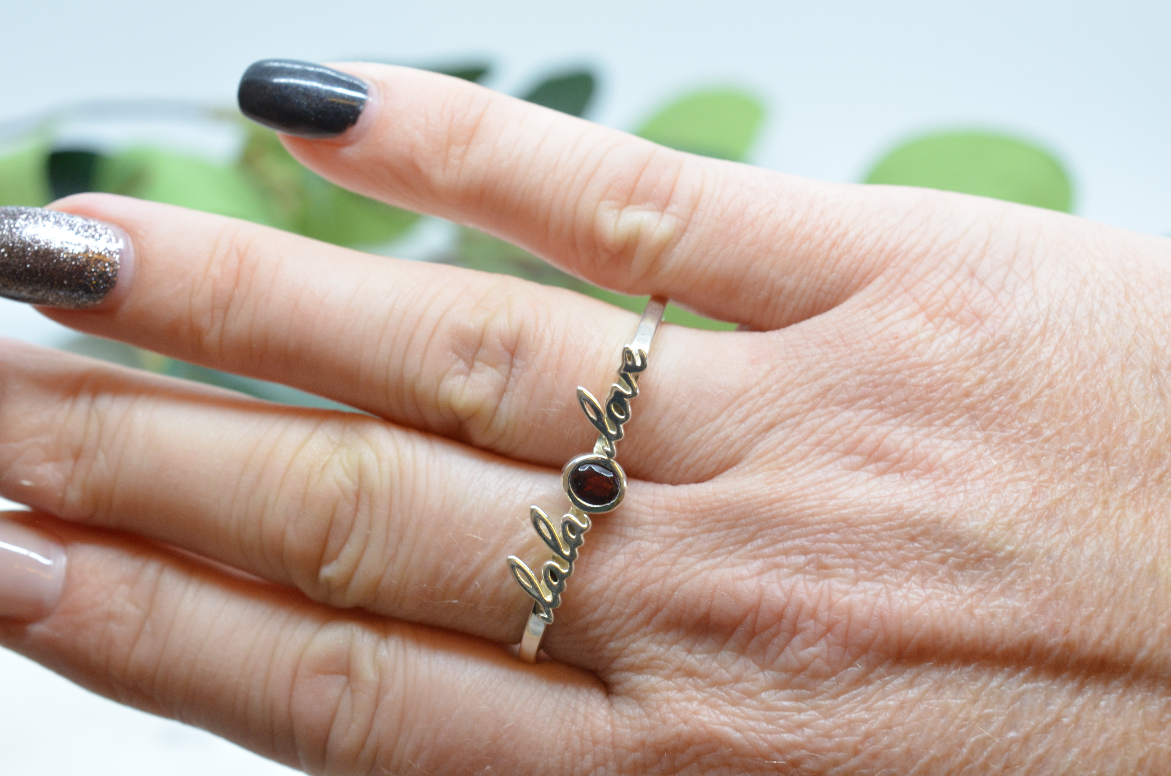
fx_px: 1948
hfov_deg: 33.5
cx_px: 586
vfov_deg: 22.5
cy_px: 388
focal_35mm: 60
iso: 1000
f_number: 9
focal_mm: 40
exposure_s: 1/80
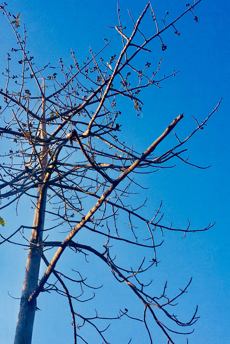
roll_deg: -0.6
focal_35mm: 39
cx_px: 71
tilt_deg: +44.1
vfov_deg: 49.1
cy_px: 212
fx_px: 374
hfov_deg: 33.8
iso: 32
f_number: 2.2
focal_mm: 4.15
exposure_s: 1/1236
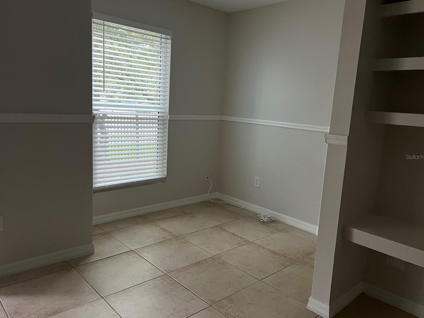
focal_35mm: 27
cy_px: 157
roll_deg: -3.2
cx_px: 211
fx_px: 331
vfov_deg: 51.4
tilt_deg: -9.6
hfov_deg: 65.3
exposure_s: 1/49
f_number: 1.5
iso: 500
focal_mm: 5.7
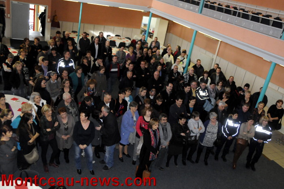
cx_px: 142
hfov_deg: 53.2
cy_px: 94
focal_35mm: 36
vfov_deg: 36.8
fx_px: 284
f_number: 3.8
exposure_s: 1/250
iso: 3200
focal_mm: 24
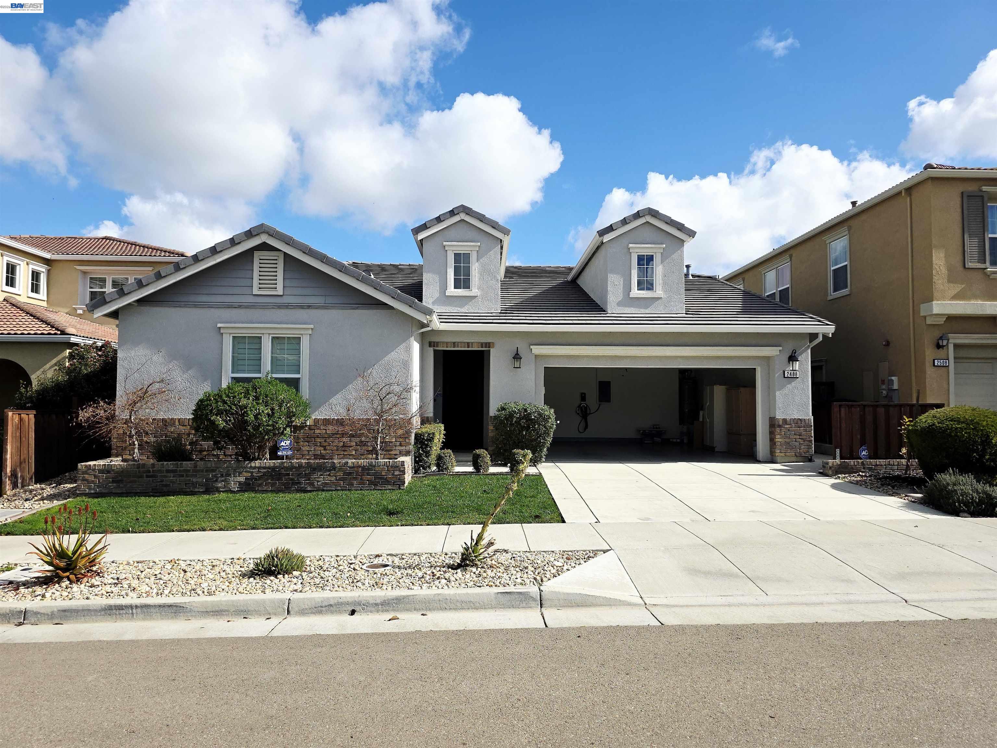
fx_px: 662
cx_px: 498
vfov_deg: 58.9
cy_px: 374
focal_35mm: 23
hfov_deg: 73.9
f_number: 1.7
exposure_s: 1/7626
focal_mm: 6.3
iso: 80
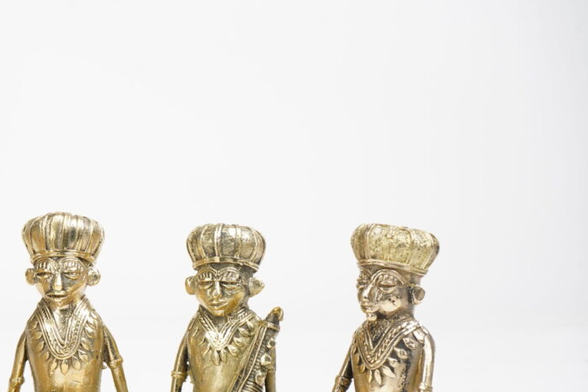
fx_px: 1682
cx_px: 94
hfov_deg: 19.6
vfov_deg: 13.2
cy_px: 295
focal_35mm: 103
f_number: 10
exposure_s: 1/100
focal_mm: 60
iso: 800
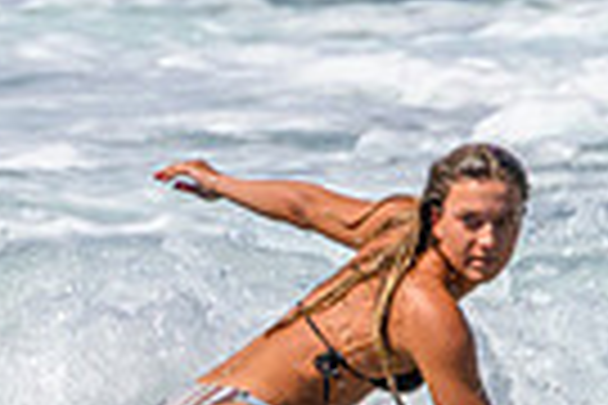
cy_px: 567
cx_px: 431
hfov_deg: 0.4
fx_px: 79946
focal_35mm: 4734
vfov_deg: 0.3
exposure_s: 1/2000
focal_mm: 800
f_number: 11
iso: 640
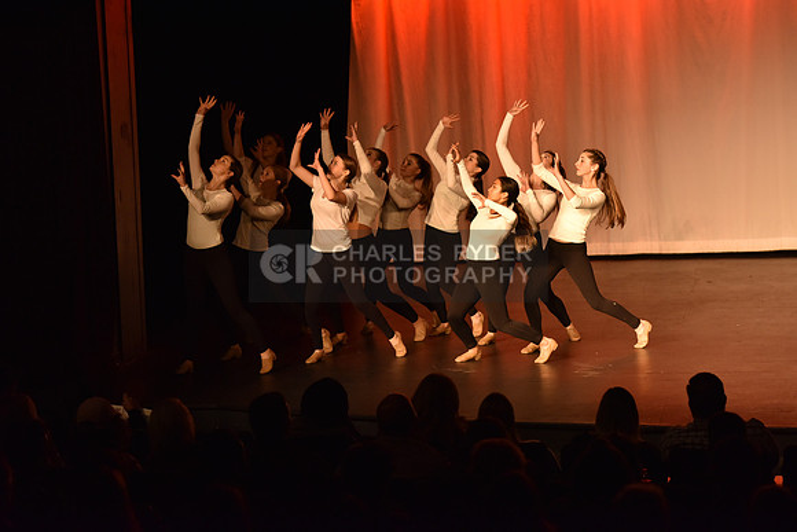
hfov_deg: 18.6
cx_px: 398
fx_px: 2436
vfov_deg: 12.5
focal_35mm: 110
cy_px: 266
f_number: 4
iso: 2000
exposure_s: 1/250
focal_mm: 110
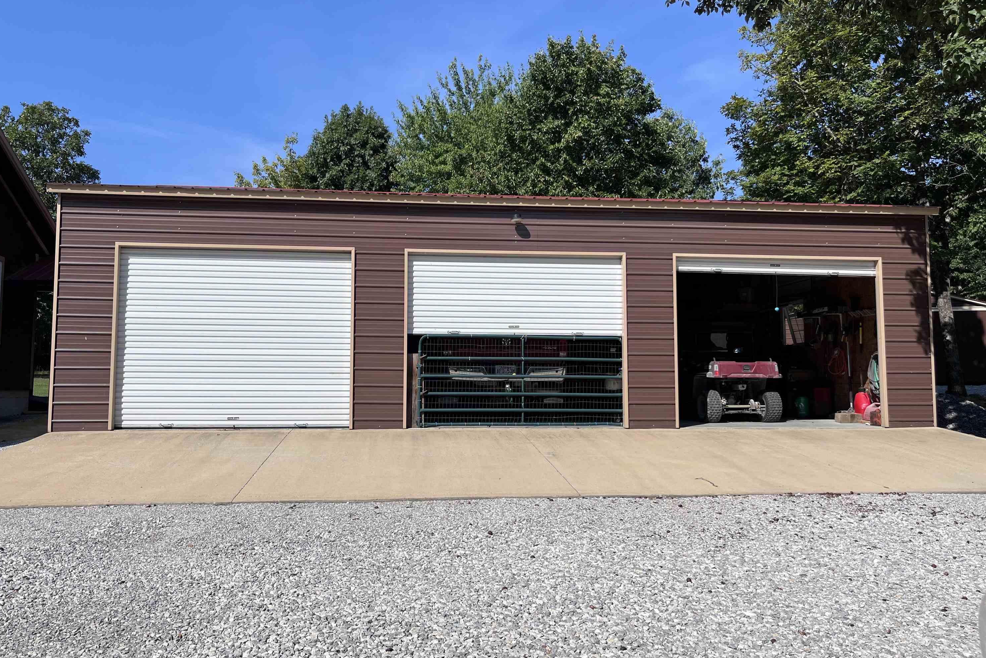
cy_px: 329
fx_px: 767
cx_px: 481
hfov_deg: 65.5
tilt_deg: +5.2
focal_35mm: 28
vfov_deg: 46.4
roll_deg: -0.1
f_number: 1.6
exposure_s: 1/6173
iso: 50
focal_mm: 5.1
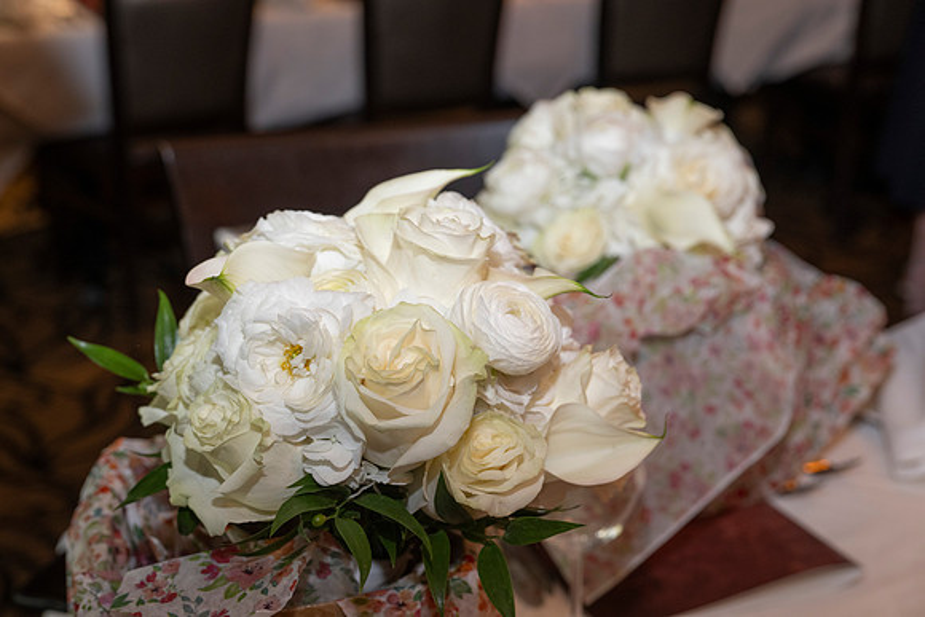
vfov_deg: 25.1
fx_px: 1388
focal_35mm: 54
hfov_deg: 36.9
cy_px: 308
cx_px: 462
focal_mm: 54
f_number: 5
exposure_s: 1/50
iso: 1000
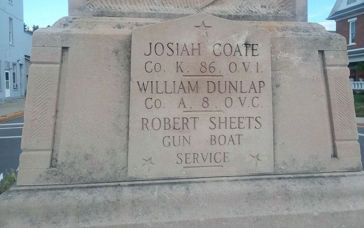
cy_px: 104
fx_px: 308
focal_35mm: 31
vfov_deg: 40.6
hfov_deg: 61.2
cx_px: 182
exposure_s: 1/659
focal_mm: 2.47
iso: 40
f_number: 1.9
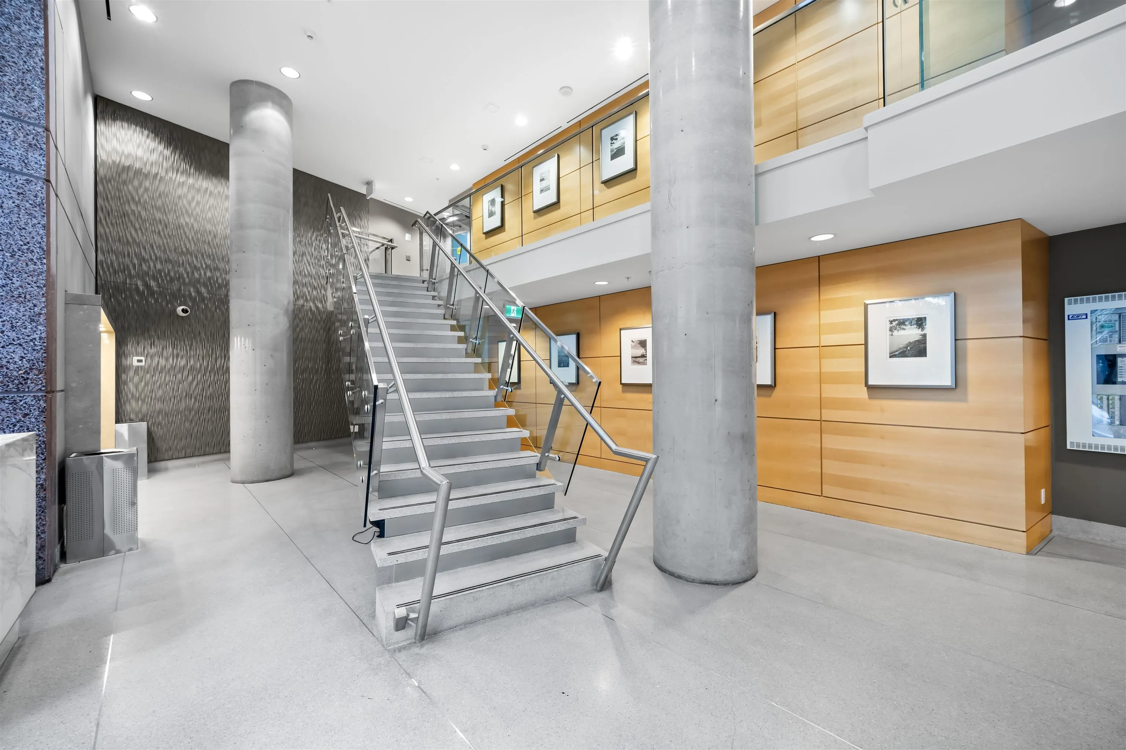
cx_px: 563
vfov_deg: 83.3
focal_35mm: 14
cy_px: 375
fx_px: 422
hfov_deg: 106.3
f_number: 9
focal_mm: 9
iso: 250
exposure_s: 2
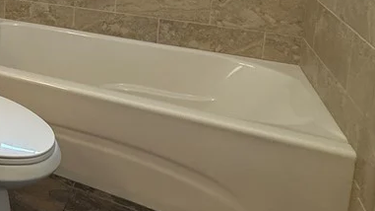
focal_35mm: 41
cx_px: -97
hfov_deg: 35.8
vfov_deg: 25.7
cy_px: -46
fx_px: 408
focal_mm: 2.22
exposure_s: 1/120
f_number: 2.2
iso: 160
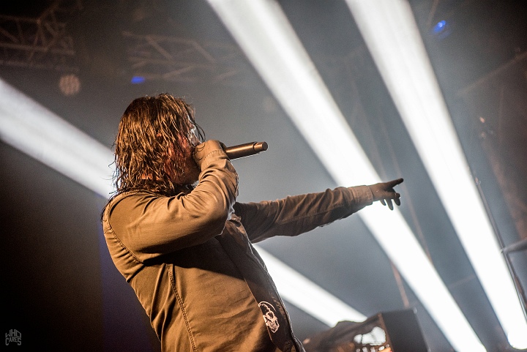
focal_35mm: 70
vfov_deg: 19.5
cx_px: 264
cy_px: 176
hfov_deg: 28.8
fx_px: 1025
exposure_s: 1/200
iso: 1250
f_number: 2.8
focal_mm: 70
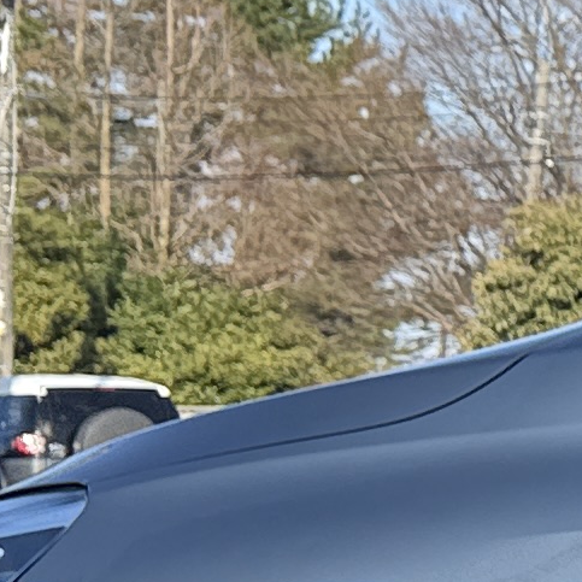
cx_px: 1840
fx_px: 3367
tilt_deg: +0.4
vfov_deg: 9.9
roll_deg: -0.3
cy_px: 453
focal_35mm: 177
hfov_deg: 8.2
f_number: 1.78
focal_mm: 6.76
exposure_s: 1/2169
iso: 80
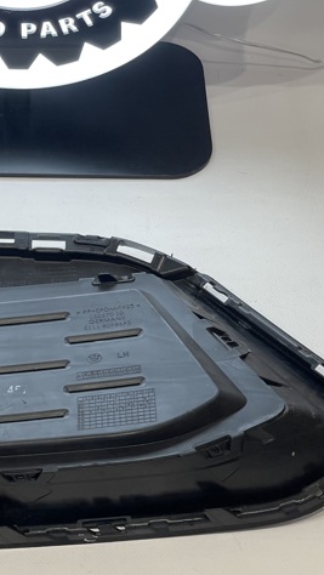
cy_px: 287
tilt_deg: -48.1
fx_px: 1434
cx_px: 39
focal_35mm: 94
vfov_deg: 22.7
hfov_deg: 12.8
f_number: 2.2
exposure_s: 1/50
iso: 100
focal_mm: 7.5
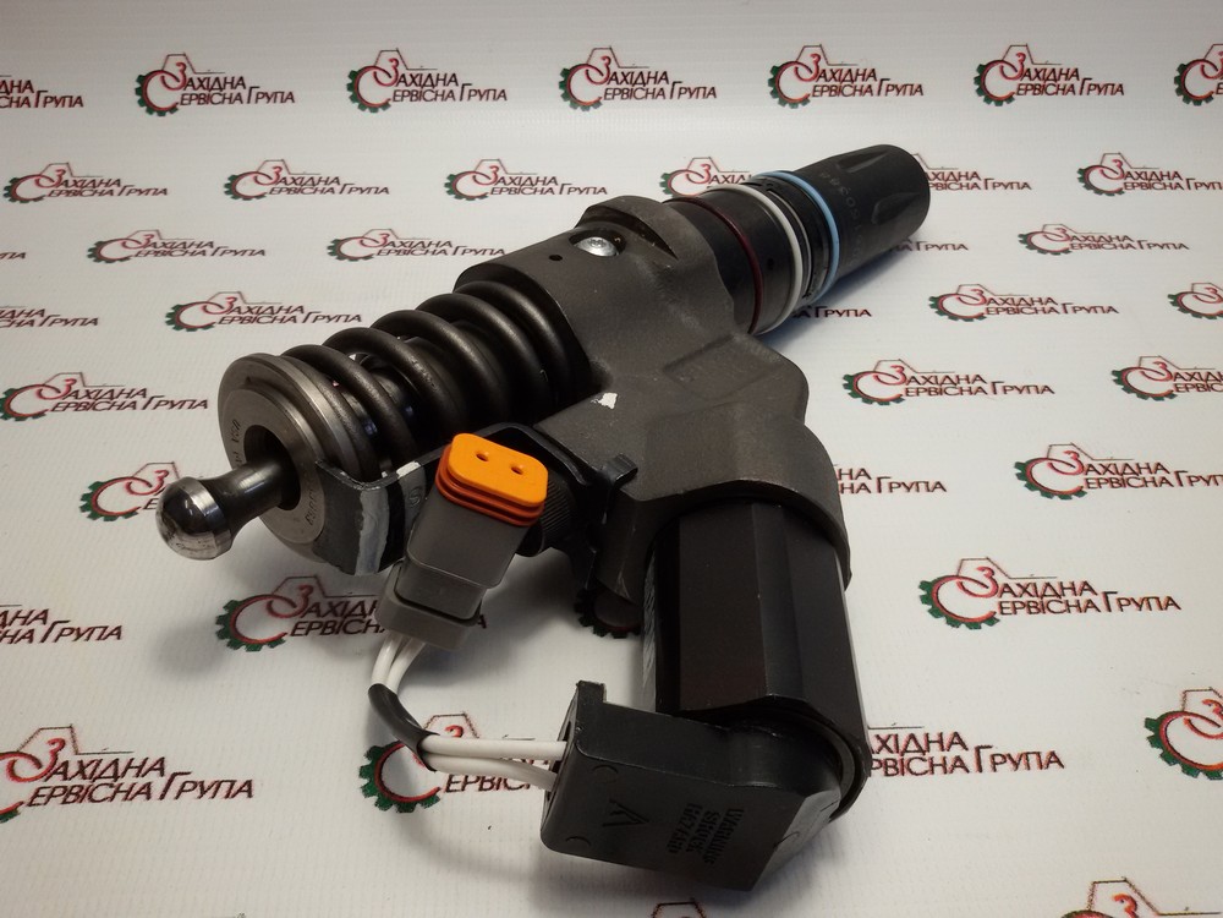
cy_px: 459
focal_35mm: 31
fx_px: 1095
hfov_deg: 58.4
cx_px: 612
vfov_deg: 45.4
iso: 64
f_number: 2.4
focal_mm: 2.93
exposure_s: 1/100
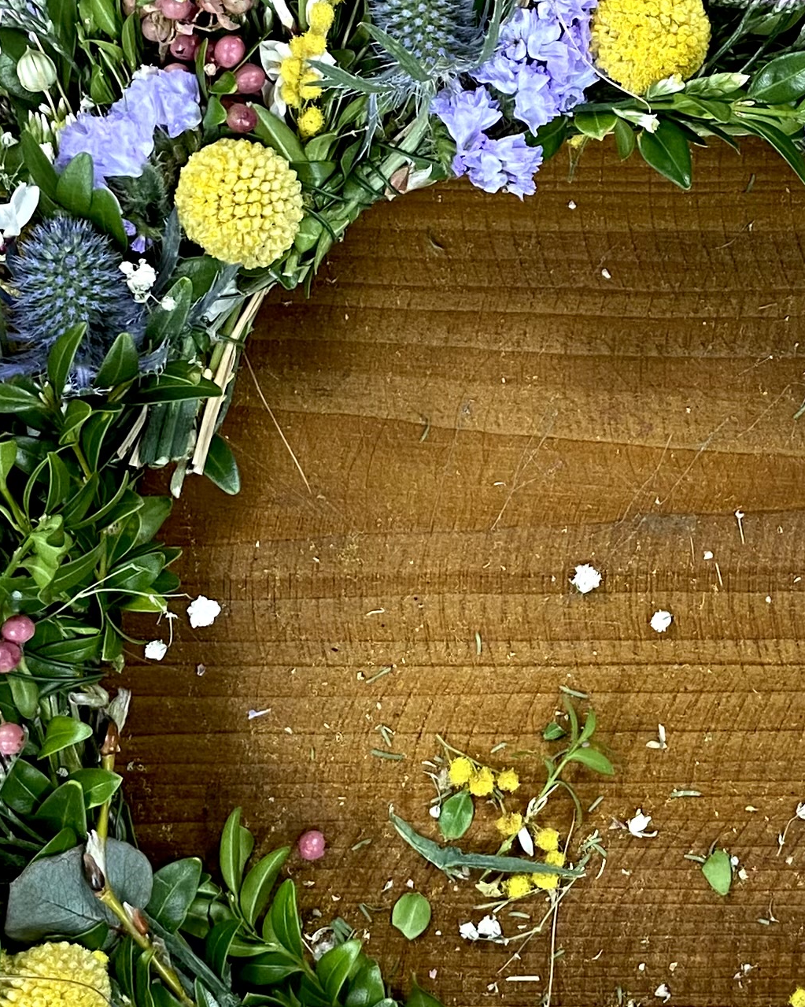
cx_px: 627
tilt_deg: -86.7
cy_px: 438
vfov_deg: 23.8
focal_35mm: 80
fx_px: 2383
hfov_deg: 19.0
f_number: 1.8
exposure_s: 1/50
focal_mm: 4.25
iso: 200
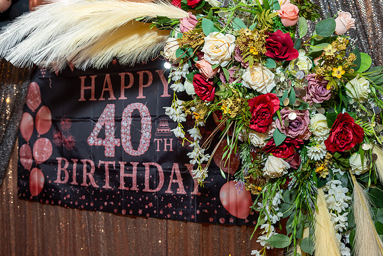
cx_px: 197
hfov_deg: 53.6
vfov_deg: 37.2
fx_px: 379
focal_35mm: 36
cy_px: 131
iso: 400
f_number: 5.6
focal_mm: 23
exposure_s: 1/250
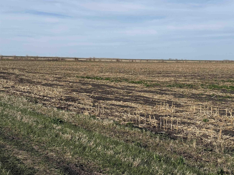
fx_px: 324
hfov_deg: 39.7
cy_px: 88
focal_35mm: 48
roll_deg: -1.3
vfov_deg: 30.3
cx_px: 117
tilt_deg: -5.4
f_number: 1.78
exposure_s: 1/7143
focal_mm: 6.76
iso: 80
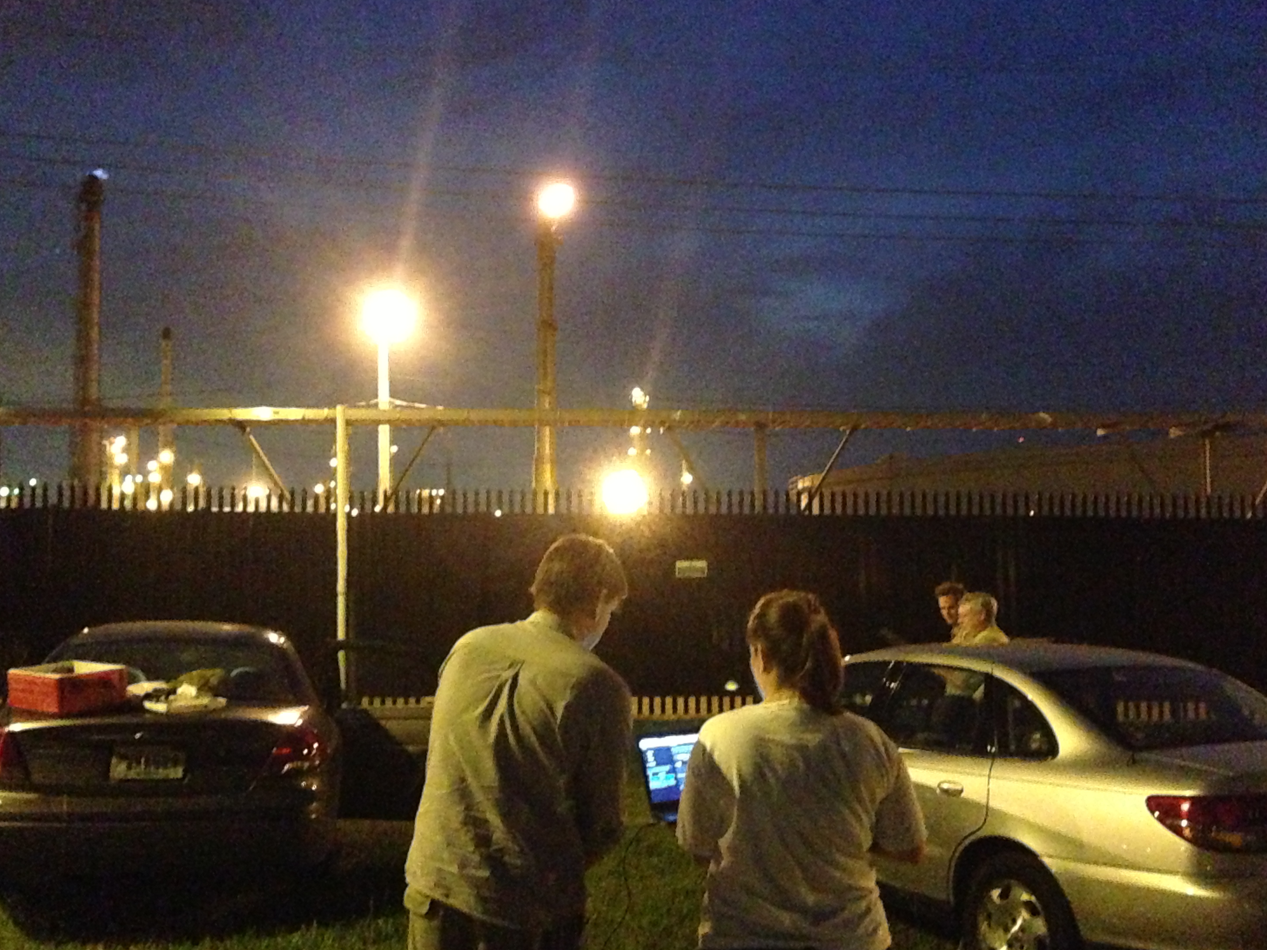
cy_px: 504
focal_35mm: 37
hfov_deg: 50.1
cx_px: 610
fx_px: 1354
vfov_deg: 38.6
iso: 2000
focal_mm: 4.13
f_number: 2.4
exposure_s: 1/15
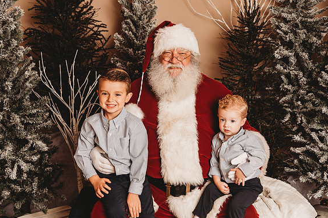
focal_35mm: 51
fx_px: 465
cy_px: 109
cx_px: 165
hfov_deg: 38.9
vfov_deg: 26.5
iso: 100
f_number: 4
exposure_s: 1/160
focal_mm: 50
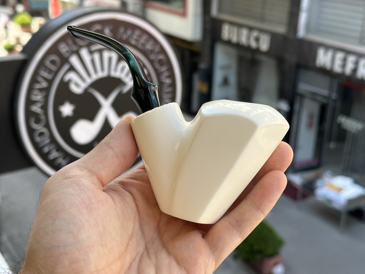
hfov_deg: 39.7
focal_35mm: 48
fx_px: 506
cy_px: 137
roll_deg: -2.3
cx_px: 182
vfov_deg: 30.3
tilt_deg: -21.6
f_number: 1.78
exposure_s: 1/513
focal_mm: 6.86
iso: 64
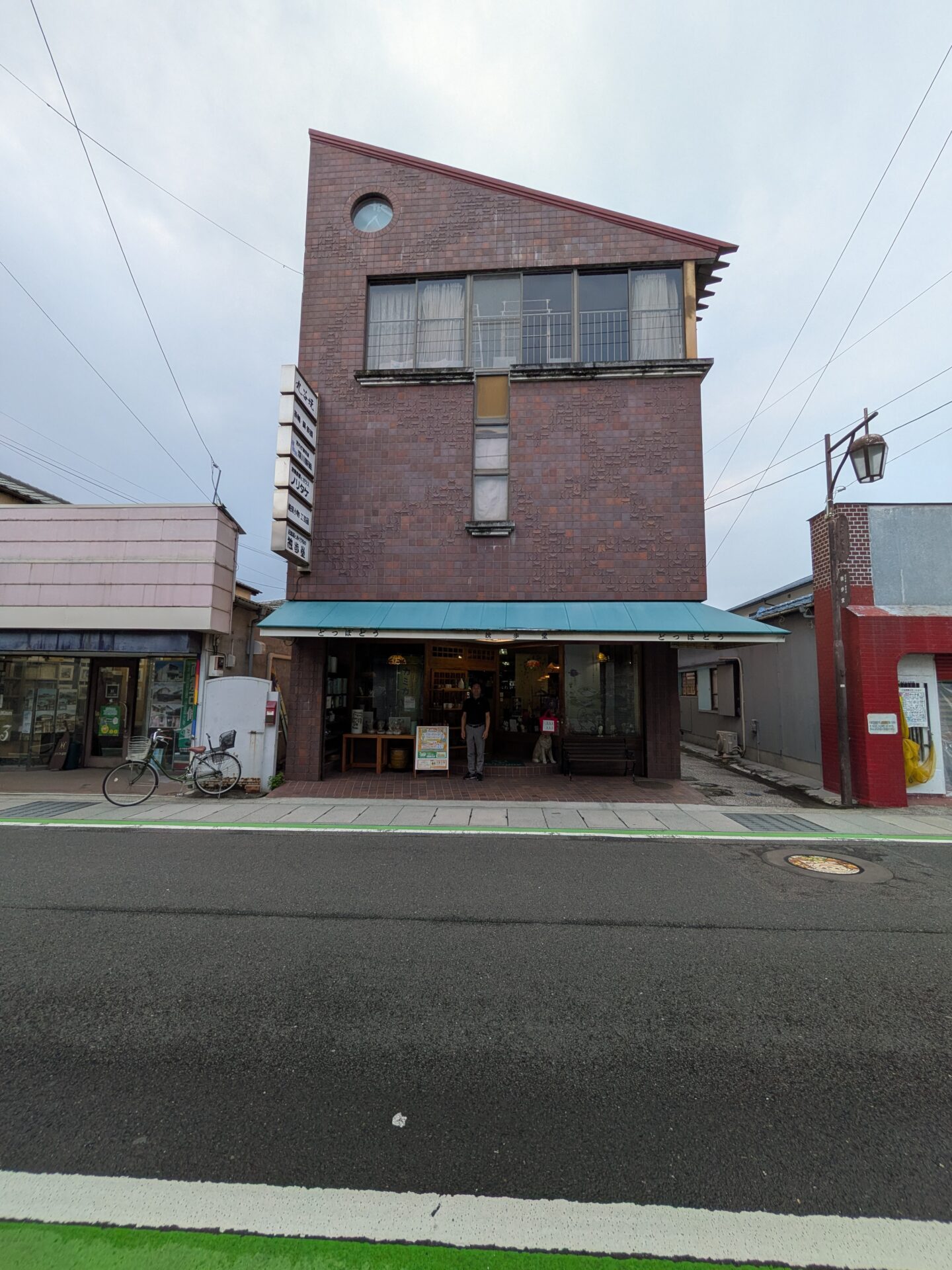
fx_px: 513
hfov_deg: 85.7
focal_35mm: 14
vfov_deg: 102.1
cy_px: 635
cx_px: 476
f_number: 2.2
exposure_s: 1/338
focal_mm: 1.83
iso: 51
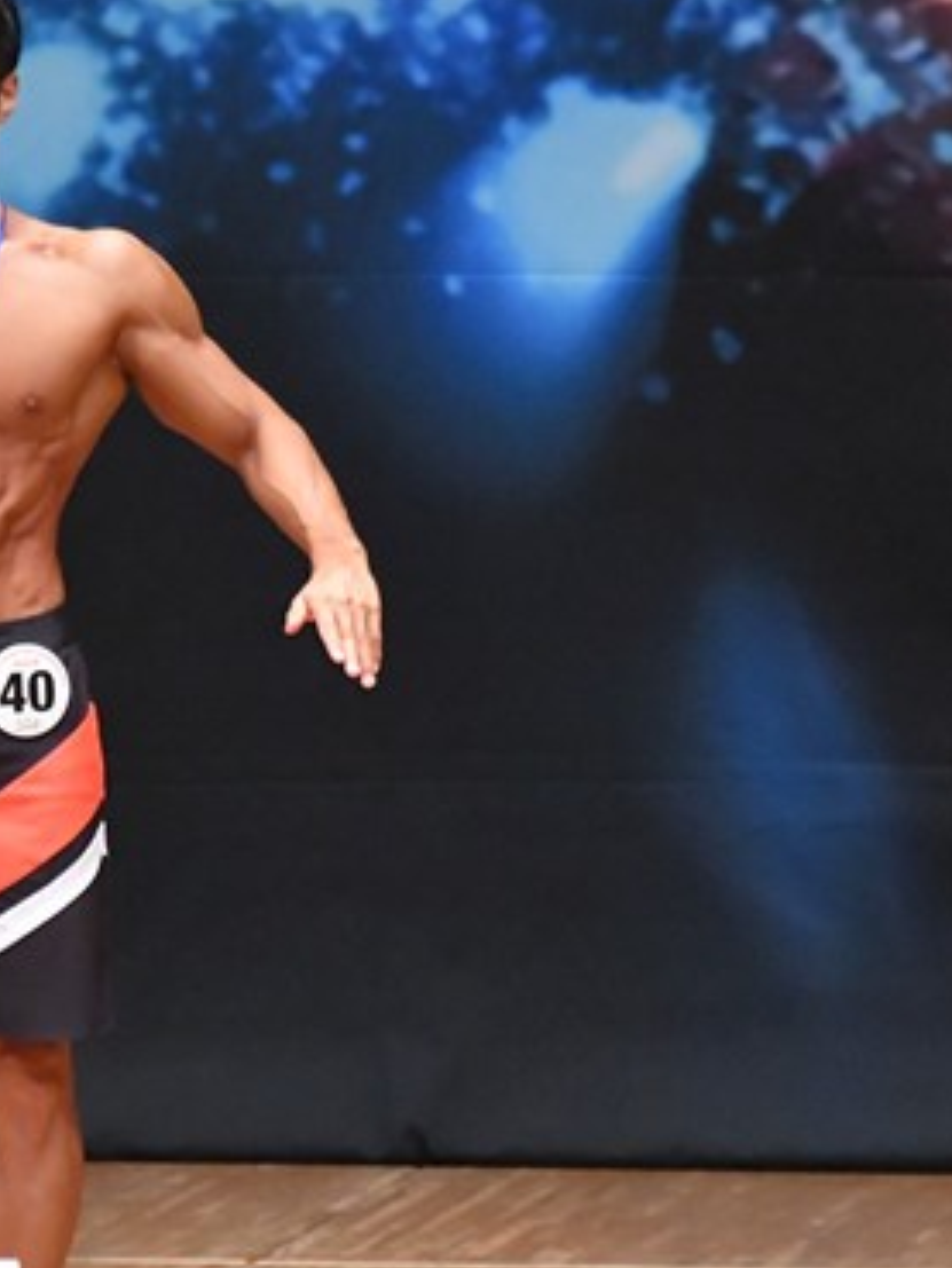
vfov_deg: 3.3
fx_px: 22172
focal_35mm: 605
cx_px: -60
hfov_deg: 2.5
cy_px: 701
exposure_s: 1/400
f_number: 5.6
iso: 8000
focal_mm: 200
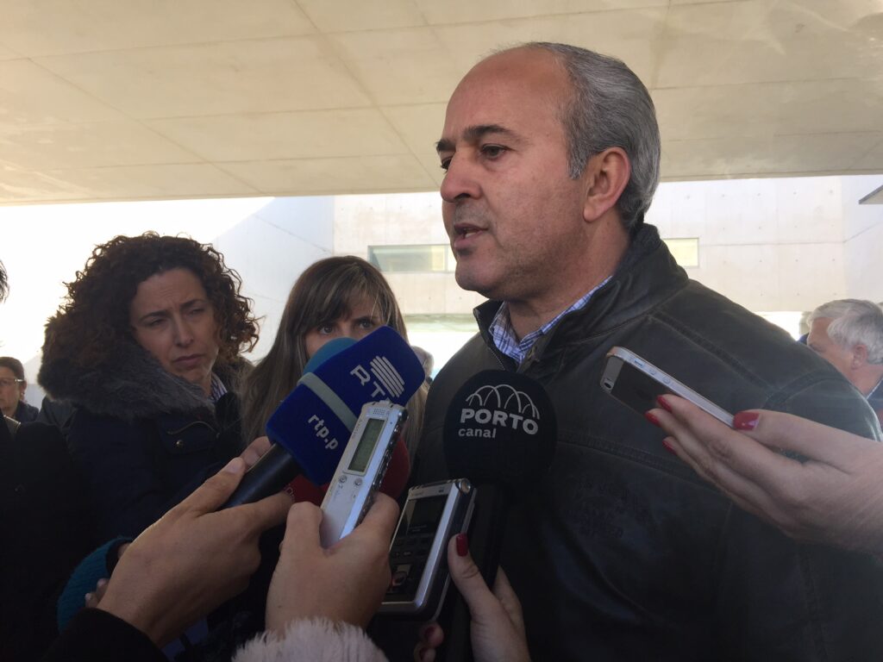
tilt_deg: +5.9
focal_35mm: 29
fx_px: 740
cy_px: 331
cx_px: 442
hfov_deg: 61.7
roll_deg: +0.8
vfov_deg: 48.2
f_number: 2.2
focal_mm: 4.15
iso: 32
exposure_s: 1/304
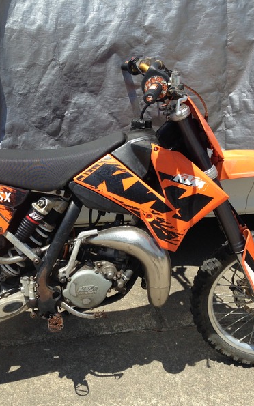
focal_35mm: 47
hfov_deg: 27.2
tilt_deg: -25.9
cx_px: 79
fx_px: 520
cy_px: 204
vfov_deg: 42.6
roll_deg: +2.2
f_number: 2.4
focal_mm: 4.12
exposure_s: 1/1130
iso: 50
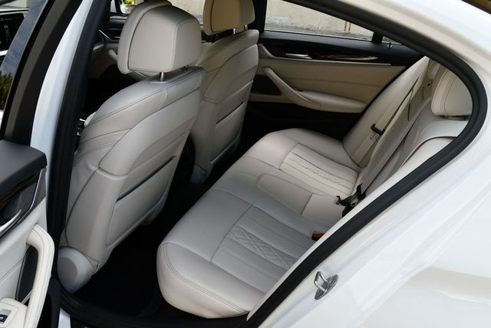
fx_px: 491
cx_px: 246
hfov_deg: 53.1
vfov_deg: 36.9
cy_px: 164
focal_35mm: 36
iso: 220
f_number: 5.6
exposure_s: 1/250
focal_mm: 18
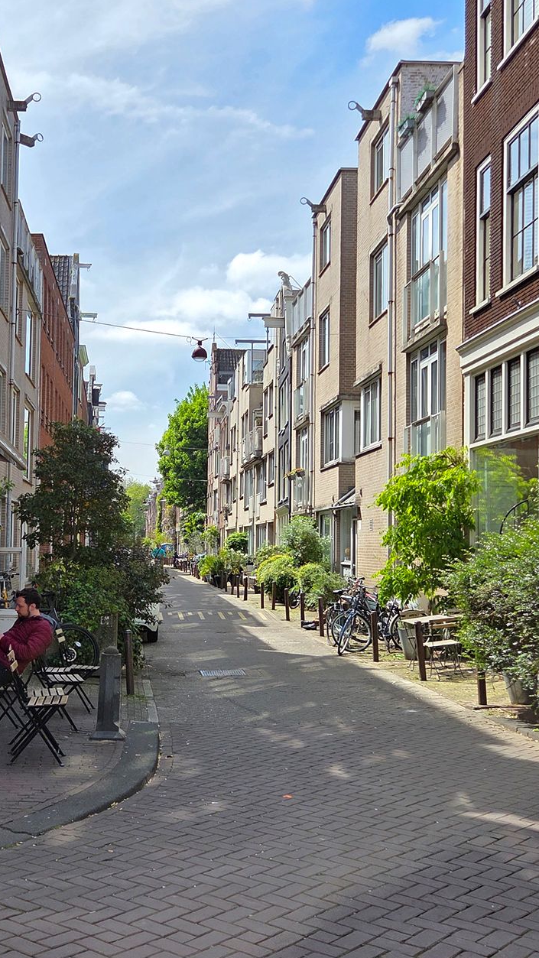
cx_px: 148
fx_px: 1016
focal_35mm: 40
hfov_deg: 29.3
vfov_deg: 50.5
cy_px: 460
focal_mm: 5.4
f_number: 1.8
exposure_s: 1/4885
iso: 80
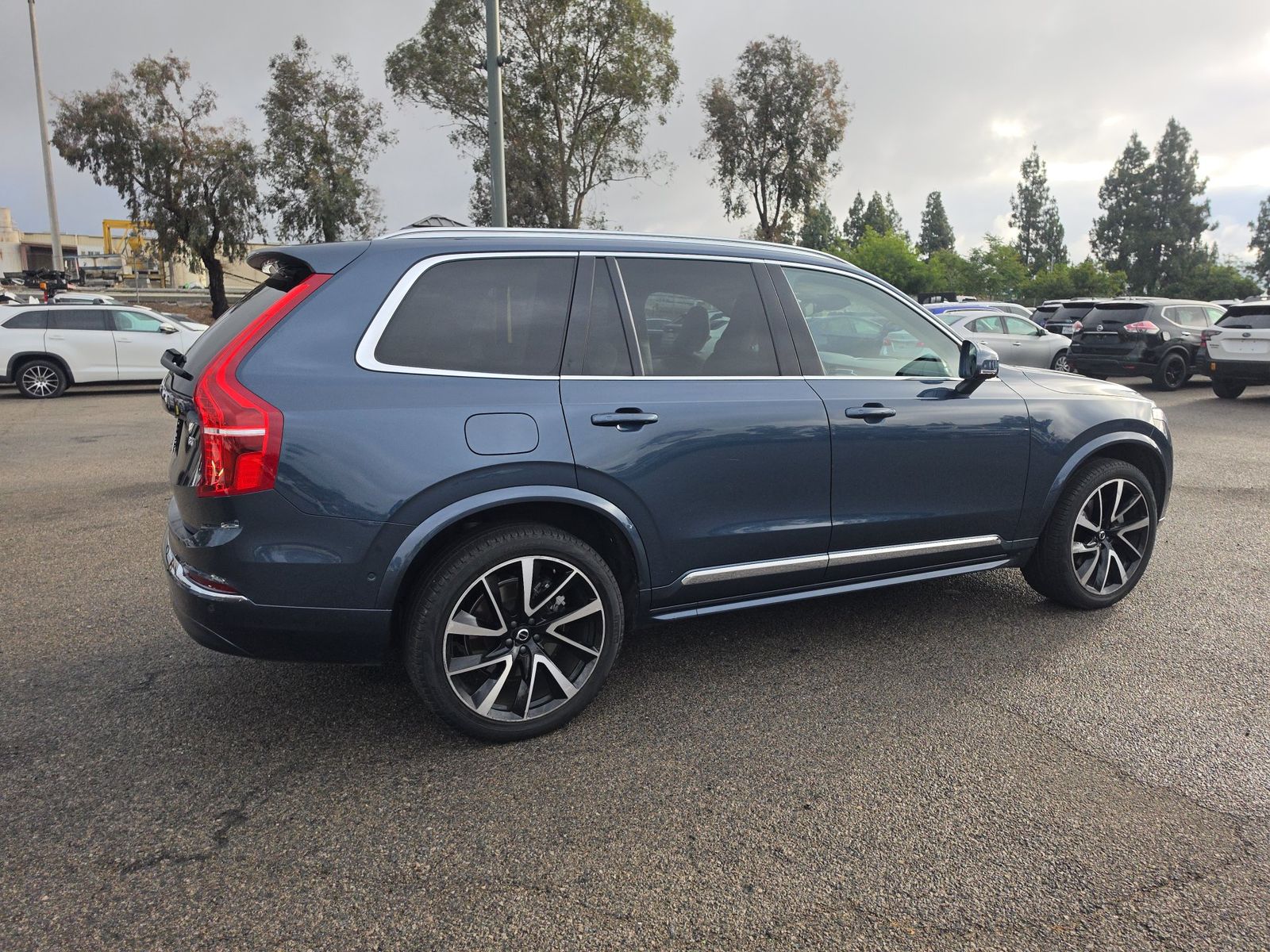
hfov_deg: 73.9
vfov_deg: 58.9
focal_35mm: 23
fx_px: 844
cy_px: 476
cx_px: 635
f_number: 1.4
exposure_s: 1/1904
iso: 63
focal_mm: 6.5
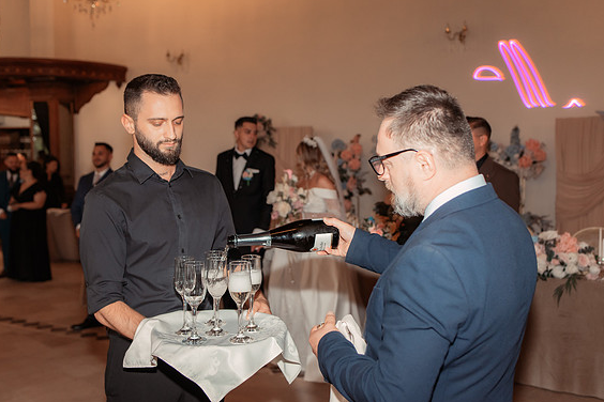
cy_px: 205
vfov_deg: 36.9
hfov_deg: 53.1
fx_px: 604
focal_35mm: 36
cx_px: 305
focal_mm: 35
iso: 1250
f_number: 3.5
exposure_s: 1/250
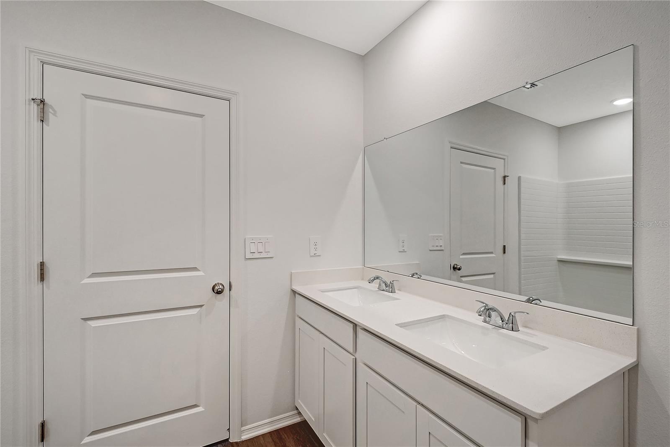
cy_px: 224
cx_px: 335
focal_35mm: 15
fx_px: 279
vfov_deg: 77.4
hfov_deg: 100.4
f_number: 10
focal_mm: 10
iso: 800
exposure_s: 1/50
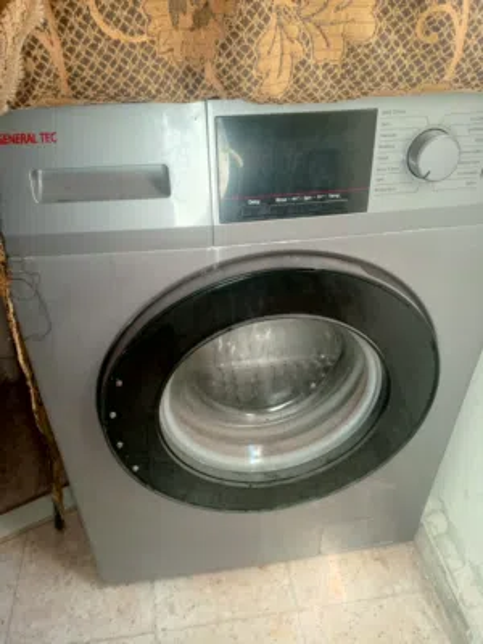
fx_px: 502
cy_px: 322
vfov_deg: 65.3
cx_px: 242
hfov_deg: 51.4
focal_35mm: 27
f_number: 1.6
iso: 157
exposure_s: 1/50
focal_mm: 4.09
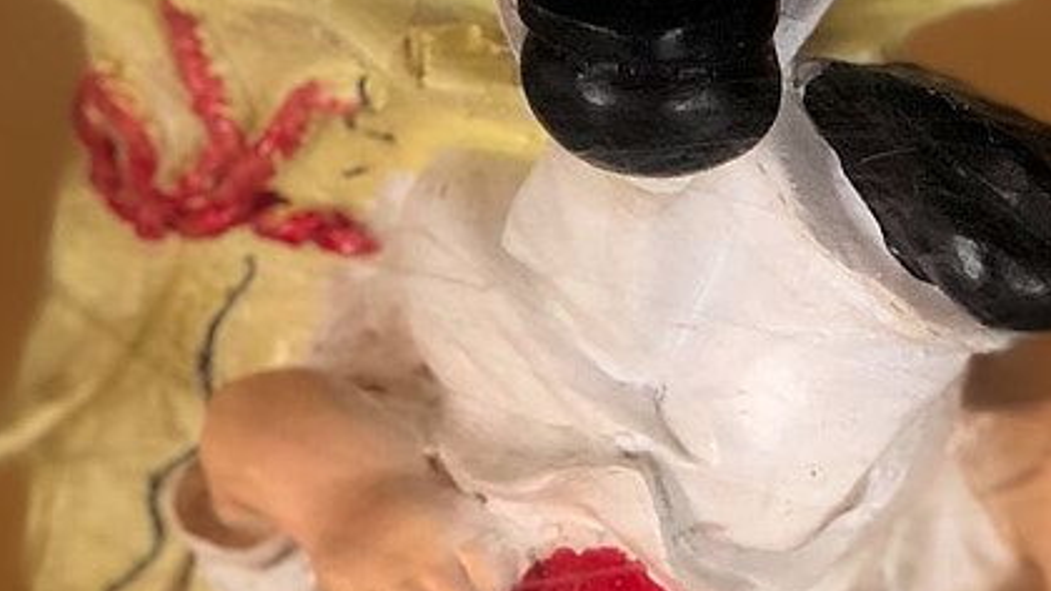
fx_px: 6018
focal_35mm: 216
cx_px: 593
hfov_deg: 10.0
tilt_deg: -15.7
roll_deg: -2.4
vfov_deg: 5.6
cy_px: -321
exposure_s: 1/60
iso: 40
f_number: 2.4
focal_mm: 6
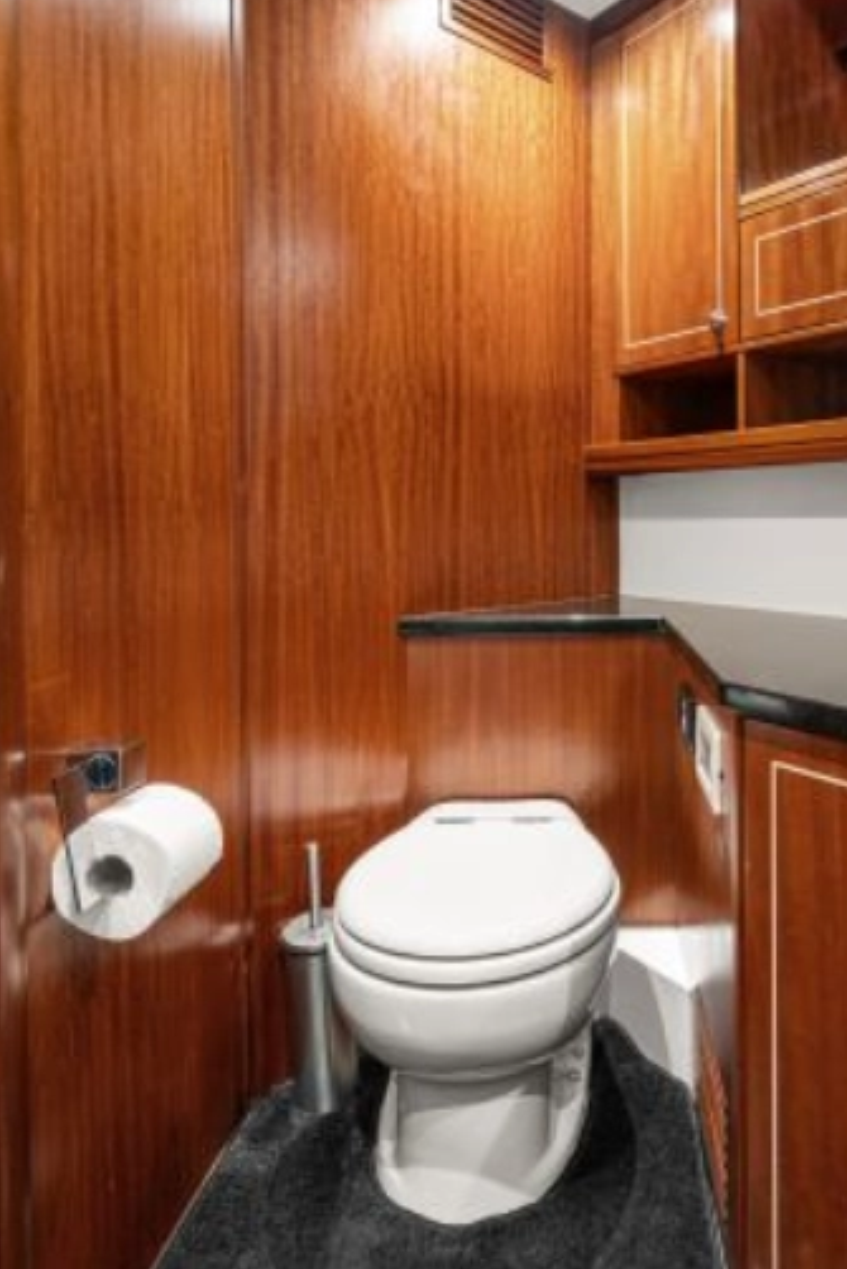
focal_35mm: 23
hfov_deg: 53.0
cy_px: 542
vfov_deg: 75.6
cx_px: 619
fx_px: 811
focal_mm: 14
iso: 400
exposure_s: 1/3
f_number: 6.3
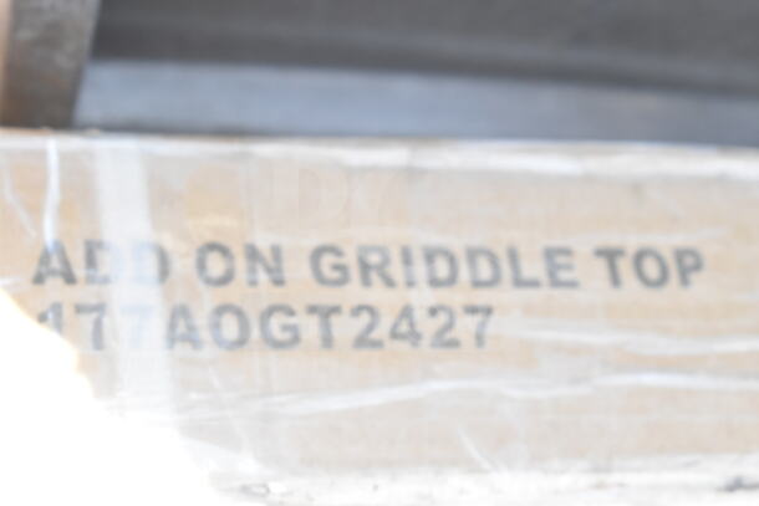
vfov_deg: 16.6
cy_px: 253
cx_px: 380
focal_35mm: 82
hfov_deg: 24.6
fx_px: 1740
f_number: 7.1
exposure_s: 1/320
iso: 1600
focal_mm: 55
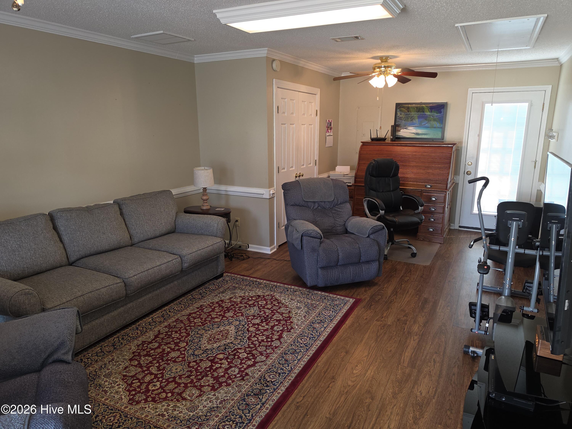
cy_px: 214
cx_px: 286
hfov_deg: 73.9
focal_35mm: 23
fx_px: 380
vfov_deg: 58.9
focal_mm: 6.5
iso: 64
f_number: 1.4
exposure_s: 1/60
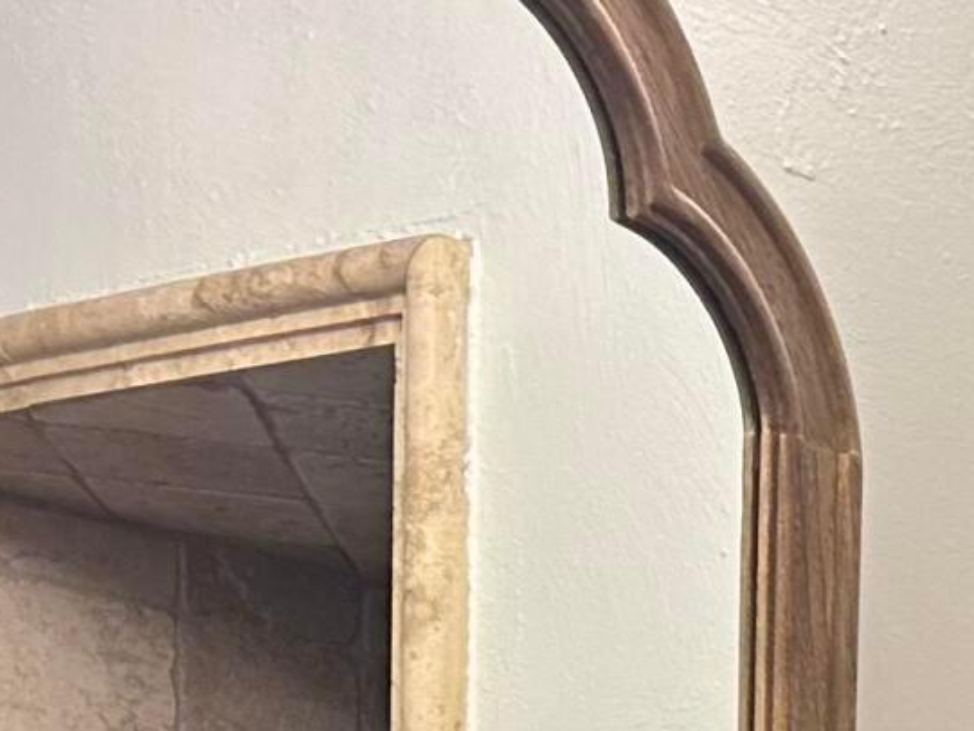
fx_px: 3743
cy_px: 1867
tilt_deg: -6.1
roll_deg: -2.6
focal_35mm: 133
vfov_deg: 9.6
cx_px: 1428
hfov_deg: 14.0
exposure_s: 1/120
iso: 100
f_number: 1.78
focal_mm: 6.86
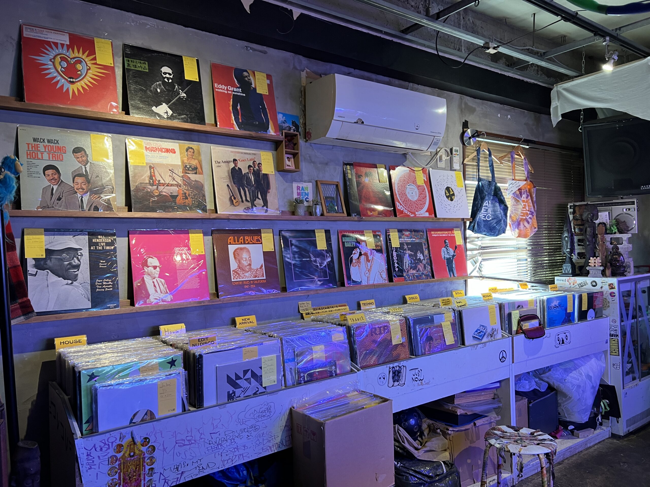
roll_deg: +2.6
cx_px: 325
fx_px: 488
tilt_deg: -0.4
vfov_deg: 53.1
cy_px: 244
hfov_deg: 67.3
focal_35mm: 26
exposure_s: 1/50
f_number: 1.5
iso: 100
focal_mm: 5.7
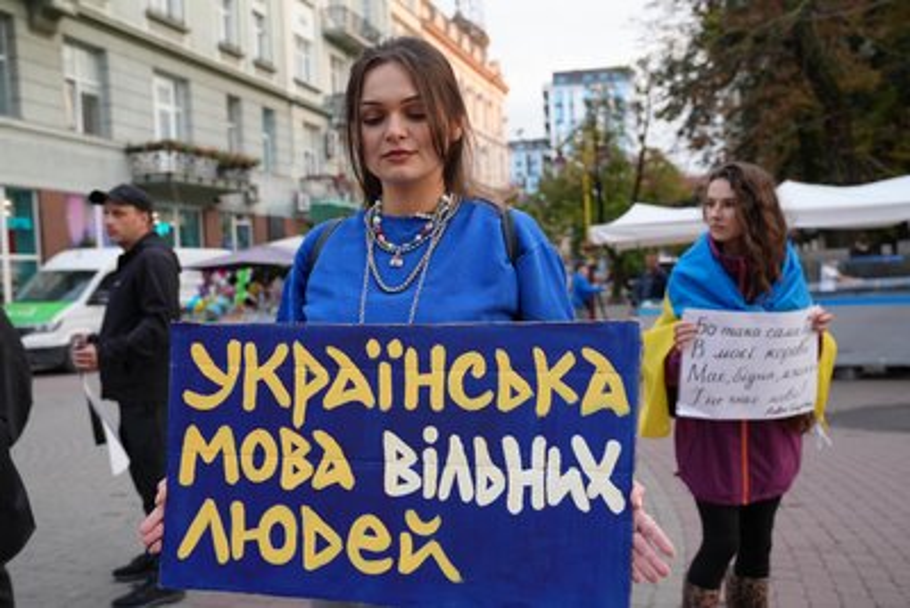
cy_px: 304
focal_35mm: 32
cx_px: 455
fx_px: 809
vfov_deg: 41.1
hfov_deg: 58.7
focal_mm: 32
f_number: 4
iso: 500
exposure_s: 1/200
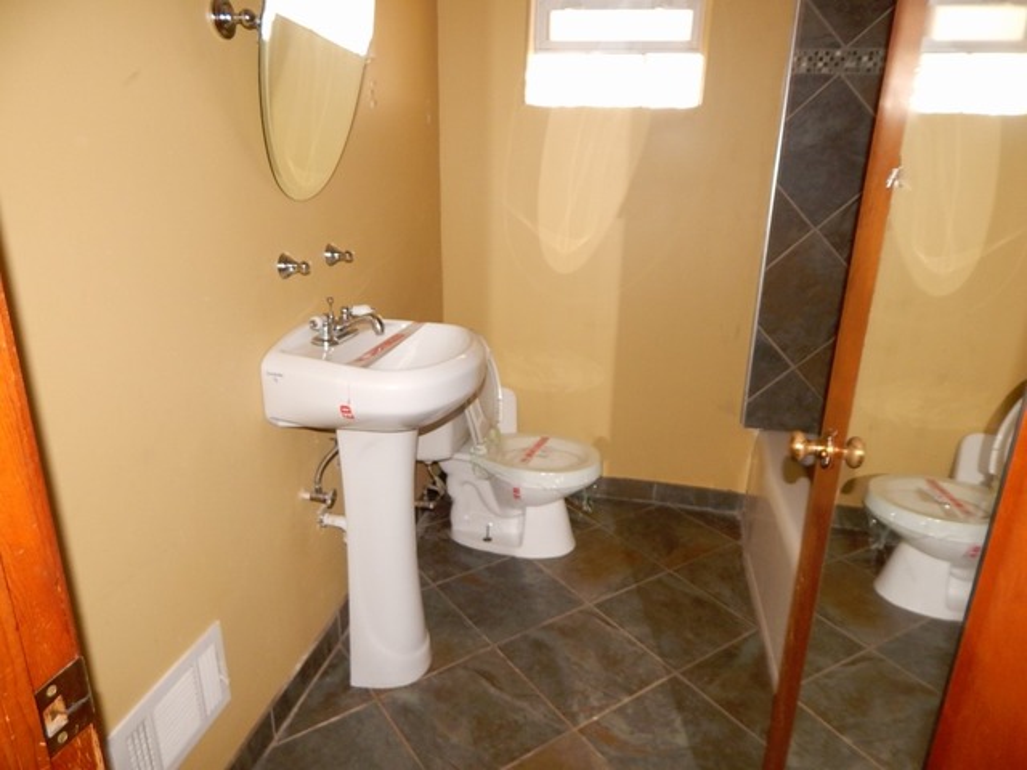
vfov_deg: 61.1
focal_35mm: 22
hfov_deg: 76.4
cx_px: 514
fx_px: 653
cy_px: 385
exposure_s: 1/30
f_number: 3
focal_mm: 4
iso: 220
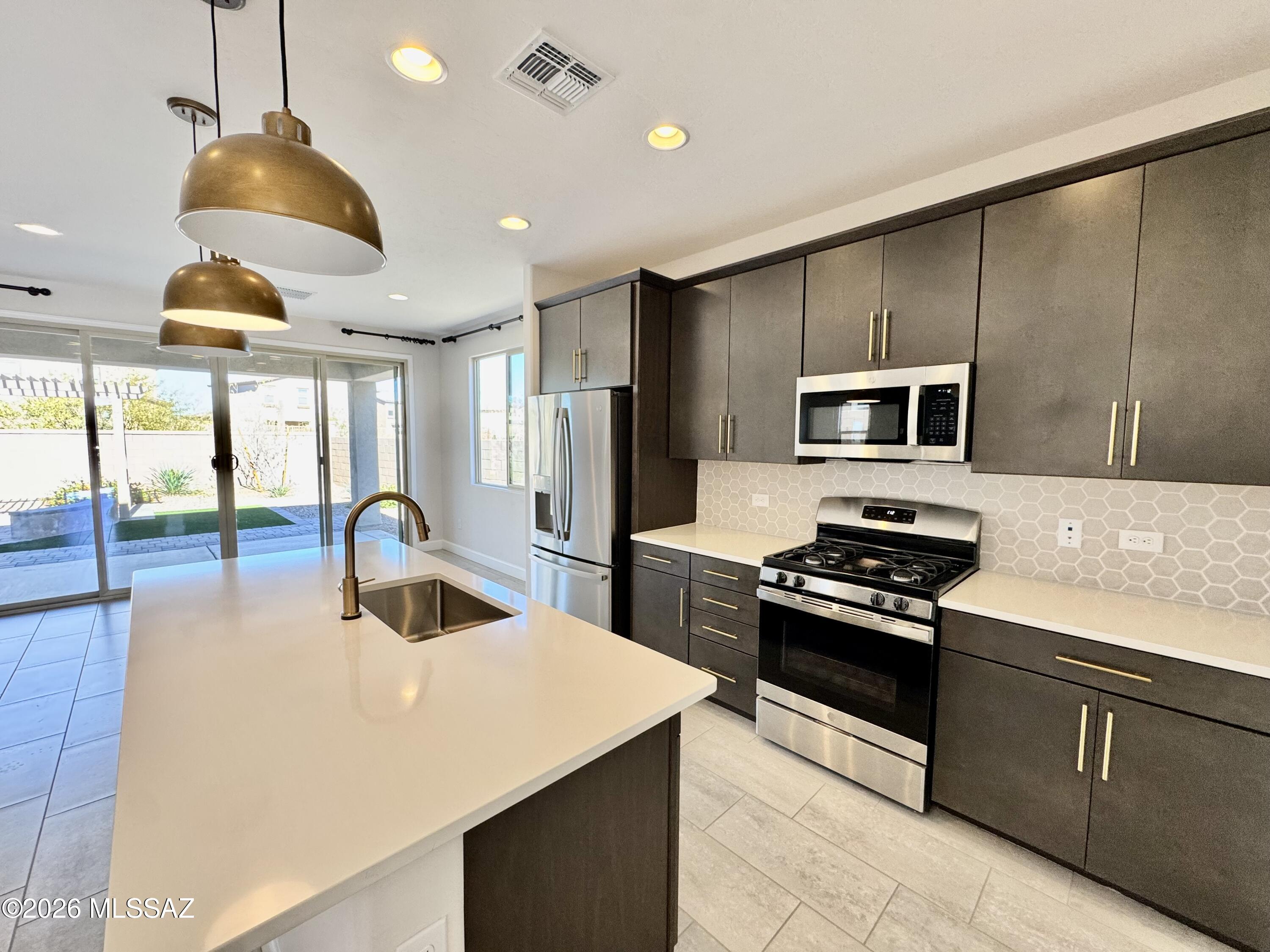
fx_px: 514
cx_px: 635
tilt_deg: -4.4
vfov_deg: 85.7
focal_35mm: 14
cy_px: 476
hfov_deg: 102.1
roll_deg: -0.4
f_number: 2.2
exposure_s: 1/120
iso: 160
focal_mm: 2.22
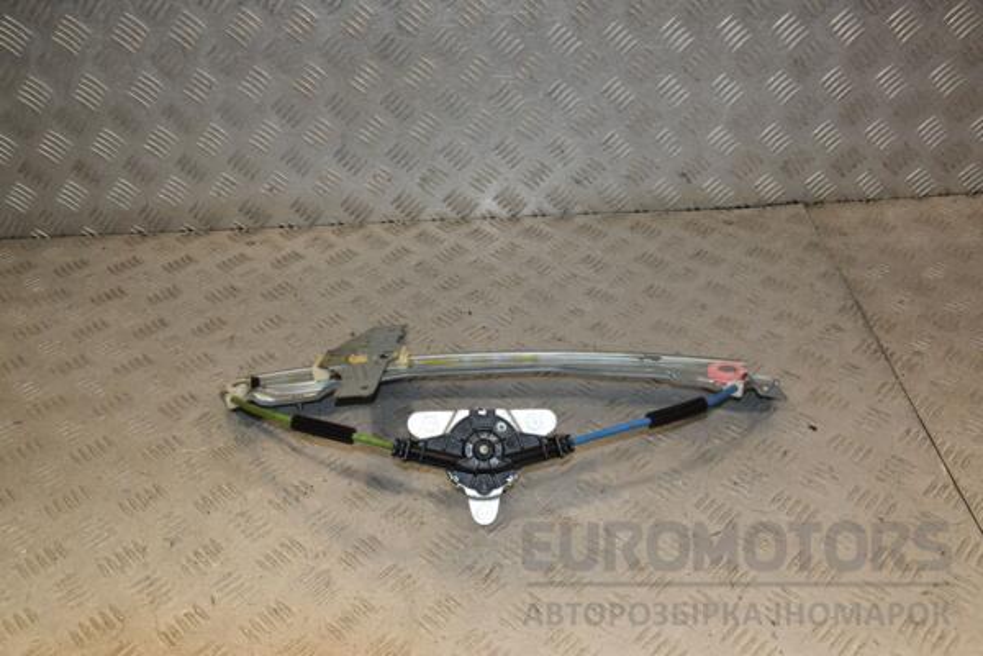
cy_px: 328
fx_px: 983
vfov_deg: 36.9
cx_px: 492
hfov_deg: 53.1
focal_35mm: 36
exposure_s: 1/200
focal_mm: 24
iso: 800
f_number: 8
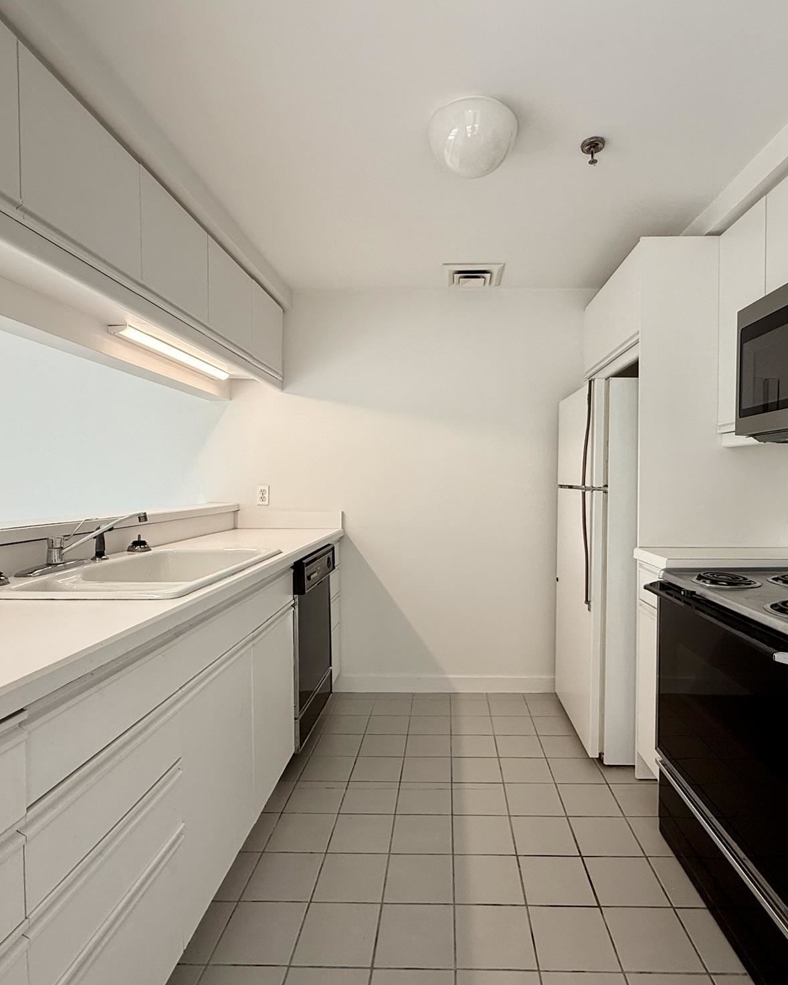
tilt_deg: -0.9
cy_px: 494
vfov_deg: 83.3
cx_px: 439
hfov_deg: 70.6
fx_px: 554
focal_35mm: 19
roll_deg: -0.2
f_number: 2.2
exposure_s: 1/120
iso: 64
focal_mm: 2.22
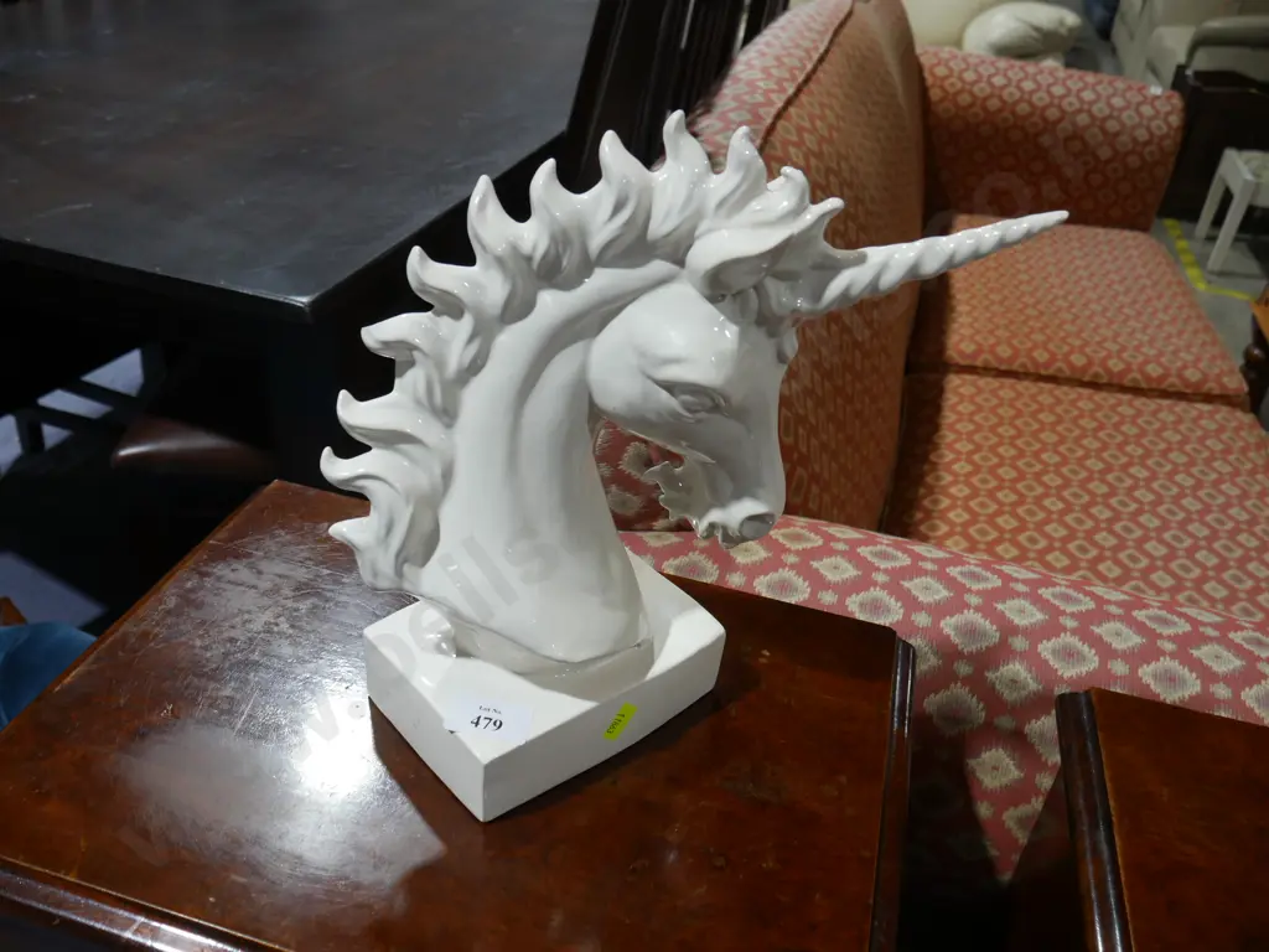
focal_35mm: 28
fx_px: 1026
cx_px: 634
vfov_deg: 49.7
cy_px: 476
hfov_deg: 63.4
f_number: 4.5
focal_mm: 14
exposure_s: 1/60
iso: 320
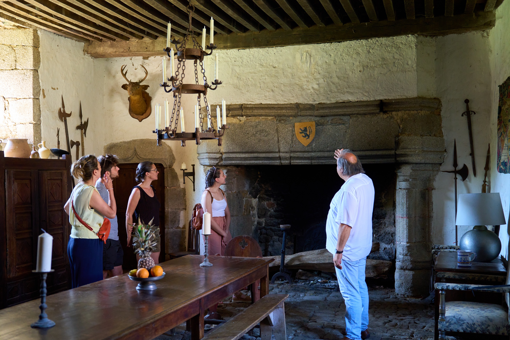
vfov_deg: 34.2
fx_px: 553
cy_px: 170
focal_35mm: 39
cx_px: 255
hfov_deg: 49.5
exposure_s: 1/160
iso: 3200
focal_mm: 39
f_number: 2.8
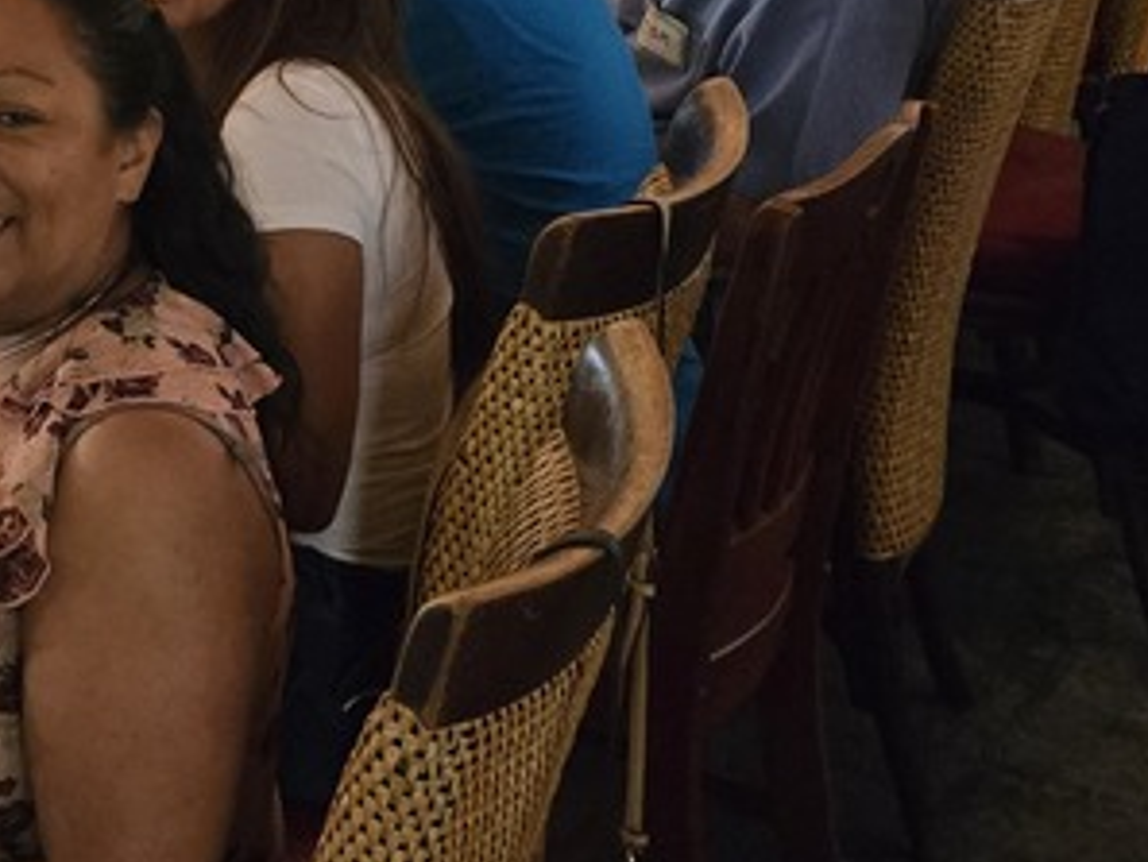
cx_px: -475
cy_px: -584
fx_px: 3085
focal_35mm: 93
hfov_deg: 19.0
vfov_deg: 14.4
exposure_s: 1/60
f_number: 1.8
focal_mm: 5.4
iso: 1000
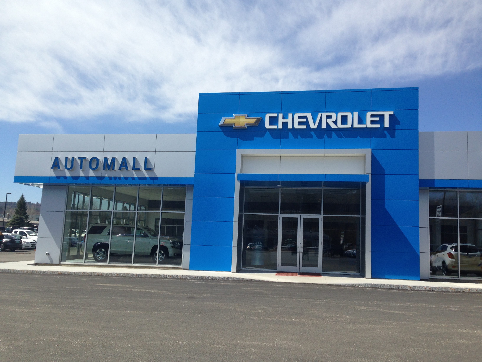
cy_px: 181
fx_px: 459
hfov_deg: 55.4
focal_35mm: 33
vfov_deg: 42.9
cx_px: 241
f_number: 2.4
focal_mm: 4.12
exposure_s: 1/1869
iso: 50
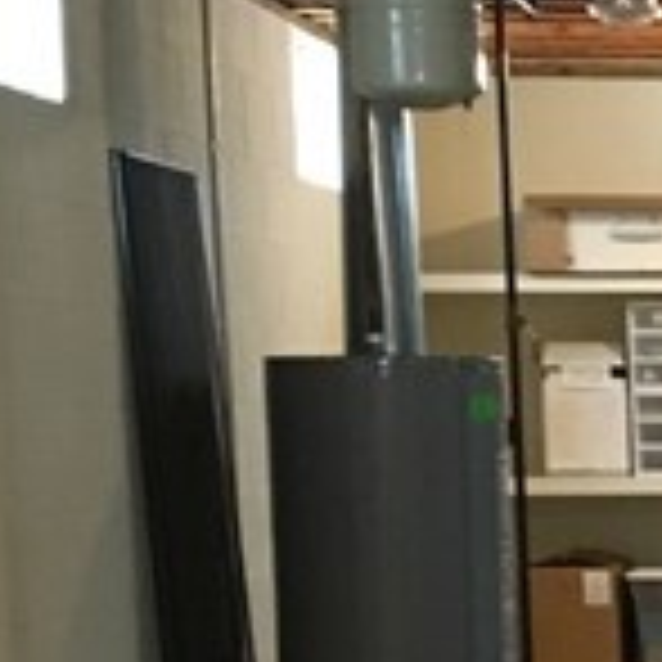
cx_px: 1612
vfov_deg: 9.6
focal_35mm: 179
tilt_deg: -7.3
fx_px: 3873
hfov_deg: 8.8
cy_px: 856
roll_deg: +0.1
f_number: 2.2
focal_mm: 4.15
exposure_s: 1/15
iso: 200
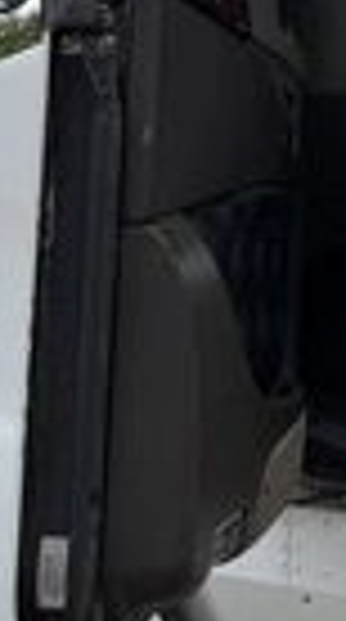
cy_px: 18
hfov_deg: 14.6
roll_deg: +1.4
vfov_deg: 26.6
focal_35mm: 76
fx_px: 1247
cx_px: 539
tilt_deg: +12.3
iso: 80
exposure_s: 1/3759
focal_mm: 6.76
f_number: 1.78
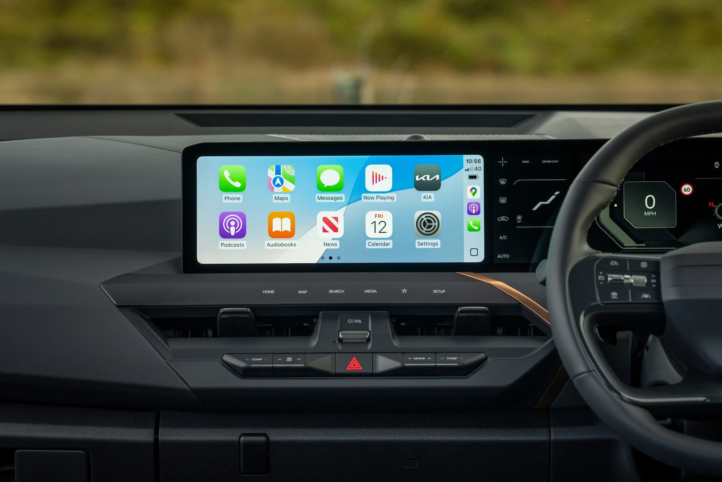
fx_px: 3008
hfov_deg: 13.7
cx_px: 361
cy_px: 241
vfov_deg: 9.1
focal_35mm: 150
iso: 500
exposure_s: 1/80
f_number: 6.3
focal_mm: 150
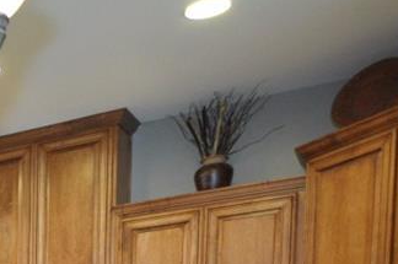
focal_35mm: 76
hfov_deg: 19.7
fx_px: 842
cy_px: 548
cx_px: -319
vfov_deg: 14.4
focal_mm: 11
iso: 800
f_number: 2.8
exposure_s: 1/60
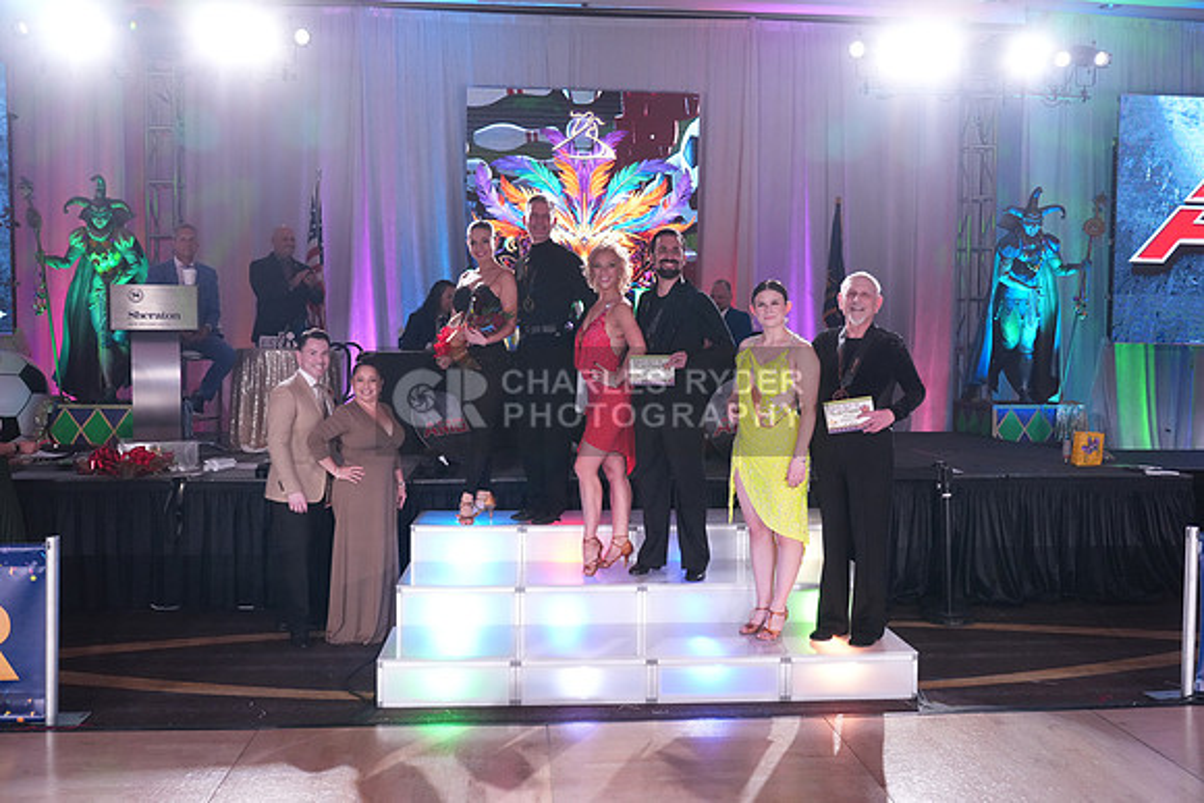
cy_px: 402
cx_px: 602
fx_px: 1104
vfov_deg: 40.0
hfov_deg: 57.2
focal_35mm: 33
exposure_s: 1/500
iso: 3200
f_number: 4
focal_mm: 33
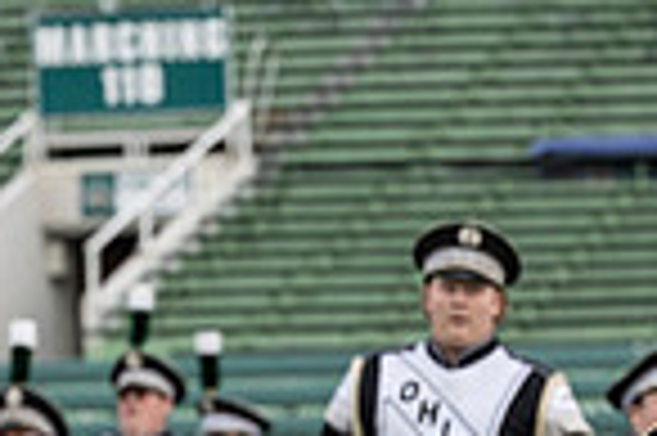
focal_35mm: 487
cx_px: 702
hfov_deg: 4.2
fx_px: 8878
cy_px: 823
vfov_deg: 2.8
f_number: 2.8
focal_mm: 82
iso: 250
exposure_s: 1/500
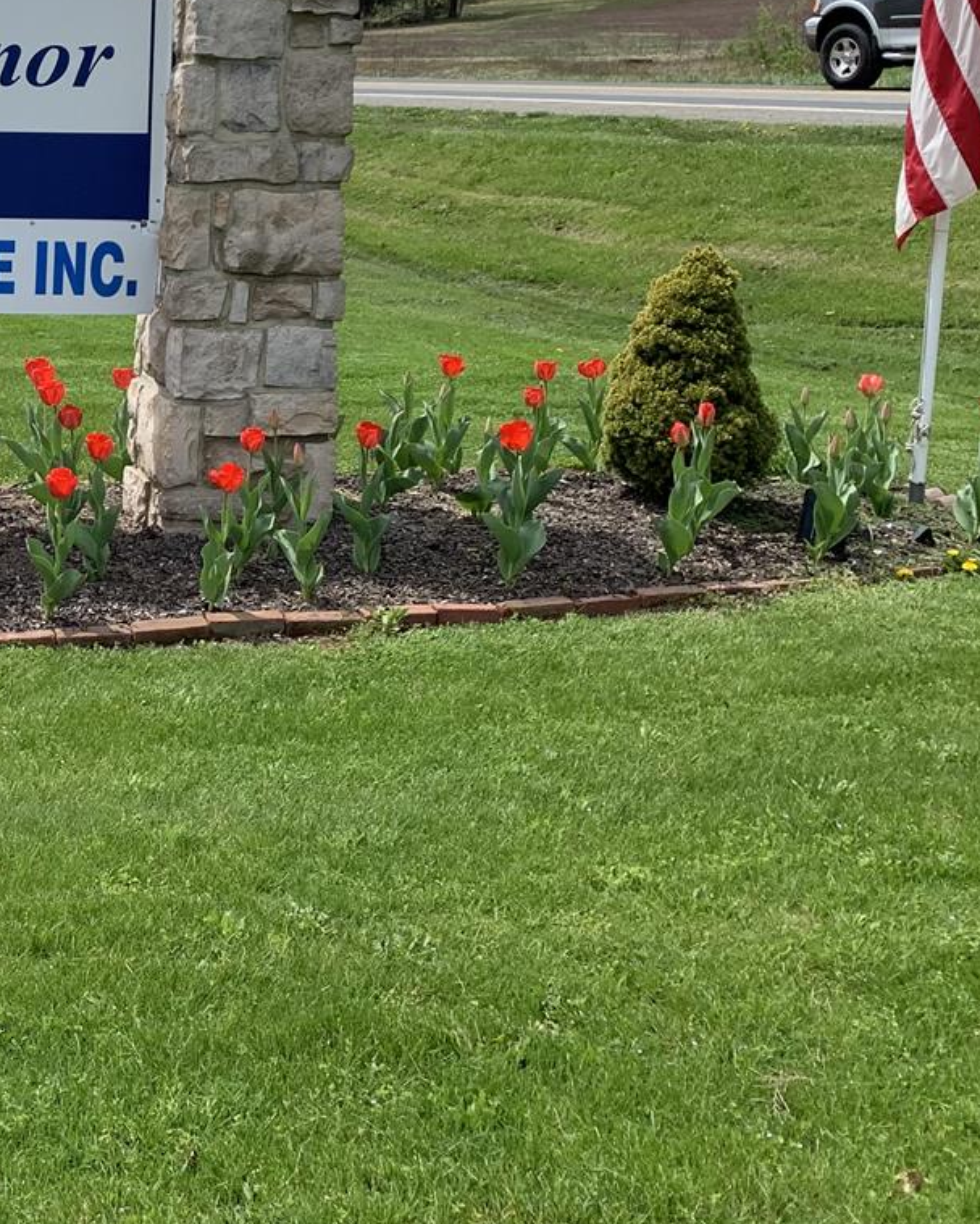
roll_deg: -2.1
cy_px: 296
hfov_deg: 23.4
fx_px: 2138
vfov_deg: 31.3
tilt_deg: -5.0
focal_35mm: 59
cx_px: -220
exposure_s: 1/2833
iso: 25
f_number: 1.8
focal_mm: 4.25
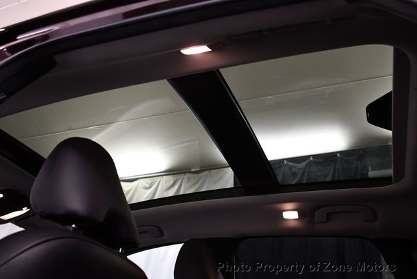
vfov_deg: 36.9
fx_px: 417
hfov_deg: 53.1
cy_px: 140
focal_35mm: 36
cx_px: 208
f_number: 3.5
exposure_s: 1/125
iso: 1000
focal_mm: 18
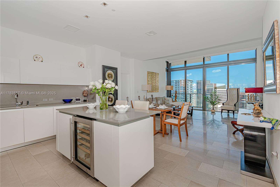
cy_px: 94
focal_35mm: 16
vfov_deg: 73.7
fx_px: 124
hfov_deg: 96.7
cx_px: 140
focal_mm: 16
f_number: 8
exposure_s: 1/160
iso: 200
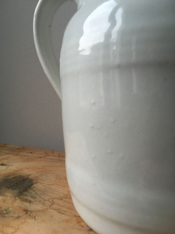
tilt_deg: -8.6
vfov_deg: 61.7
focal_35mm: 29
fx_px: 195
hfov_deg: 48.2
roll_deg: -0.4
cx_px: 88
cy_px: 117
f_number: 2.2
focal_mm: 4.15
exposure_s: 1/30
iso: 80
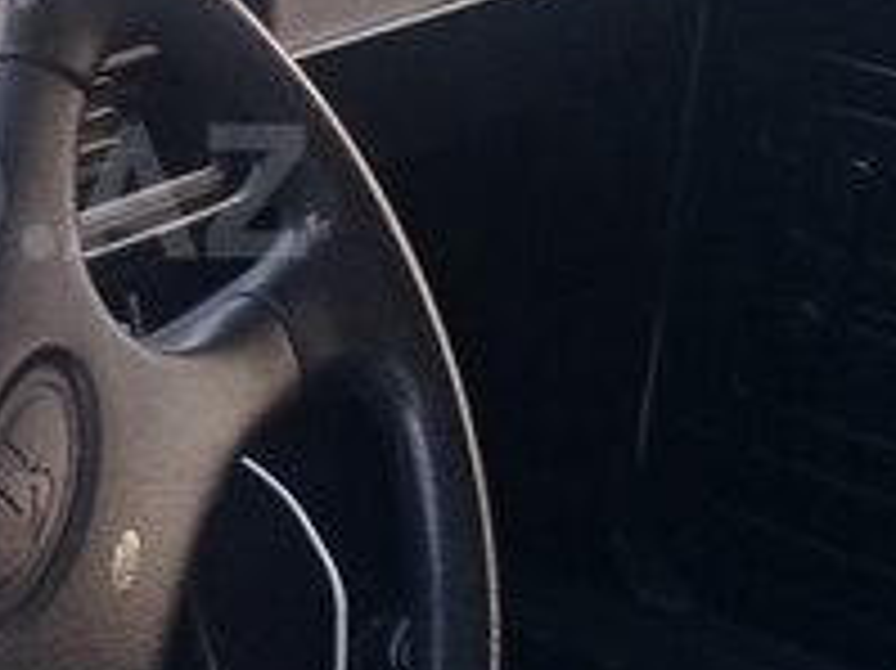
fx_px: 2664
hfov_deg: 18.2
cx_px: -153
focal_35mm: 103
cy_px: 191
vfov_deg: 14.3
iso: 50
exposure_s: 1/33
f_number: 2.2
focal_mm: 3.3
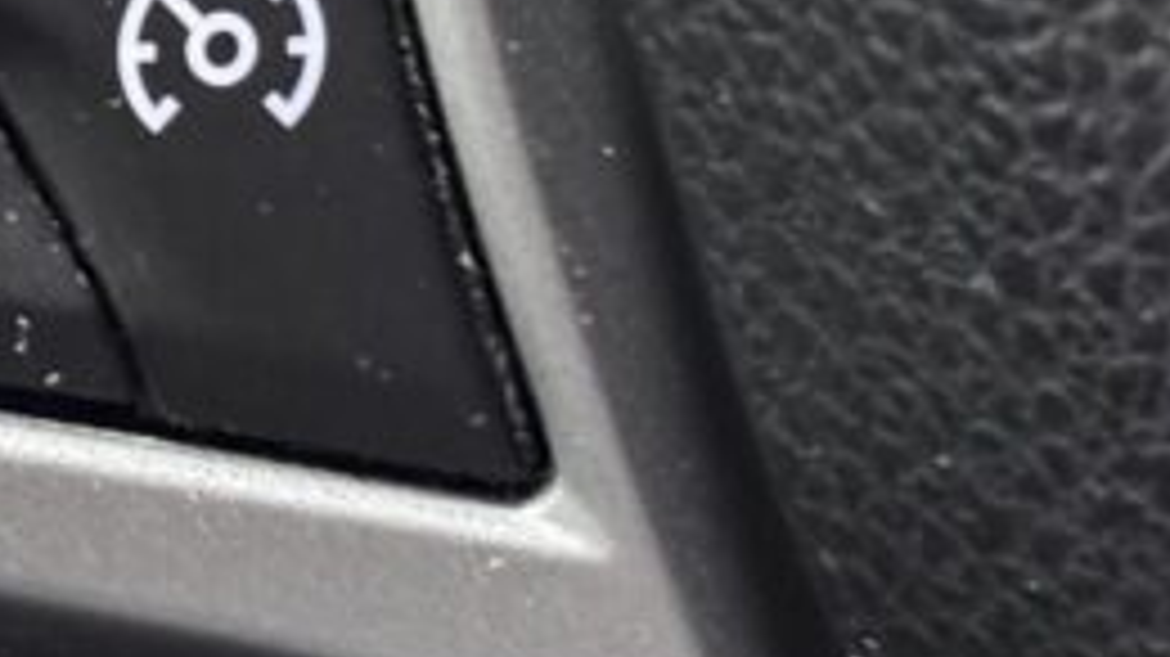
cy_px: -288
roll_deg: +2.3
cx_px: -482
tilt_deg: -38.2
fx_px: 6388
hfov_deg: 10.2
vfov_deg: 5.8
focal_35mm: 206
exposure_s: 1/35
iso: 500
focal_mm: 6.76
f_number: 1.78
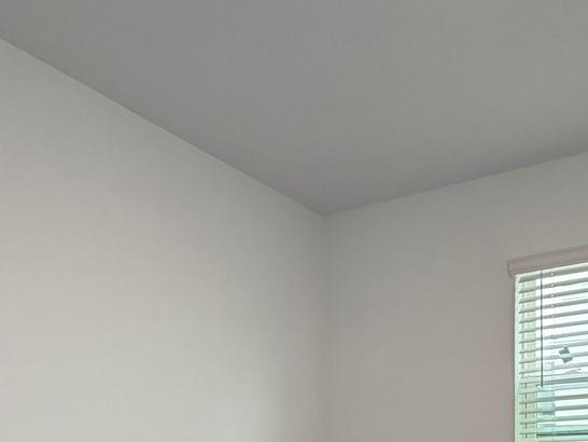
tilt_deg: +0.9
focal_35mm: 41
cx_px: 362
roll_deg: +0.7
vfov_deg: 31.4
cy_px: 480
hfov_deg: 45.4
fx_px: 697
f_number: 2.2
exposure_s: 1/120
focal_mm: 2.22
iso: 125
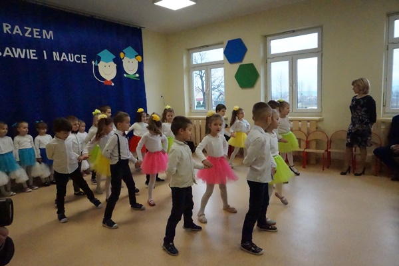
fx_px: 266
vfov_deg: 53.1
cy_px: 133
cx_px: 200
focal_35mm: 24
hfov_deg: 73.8
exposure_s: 1/1000
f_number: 8
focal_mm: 16
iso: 12800
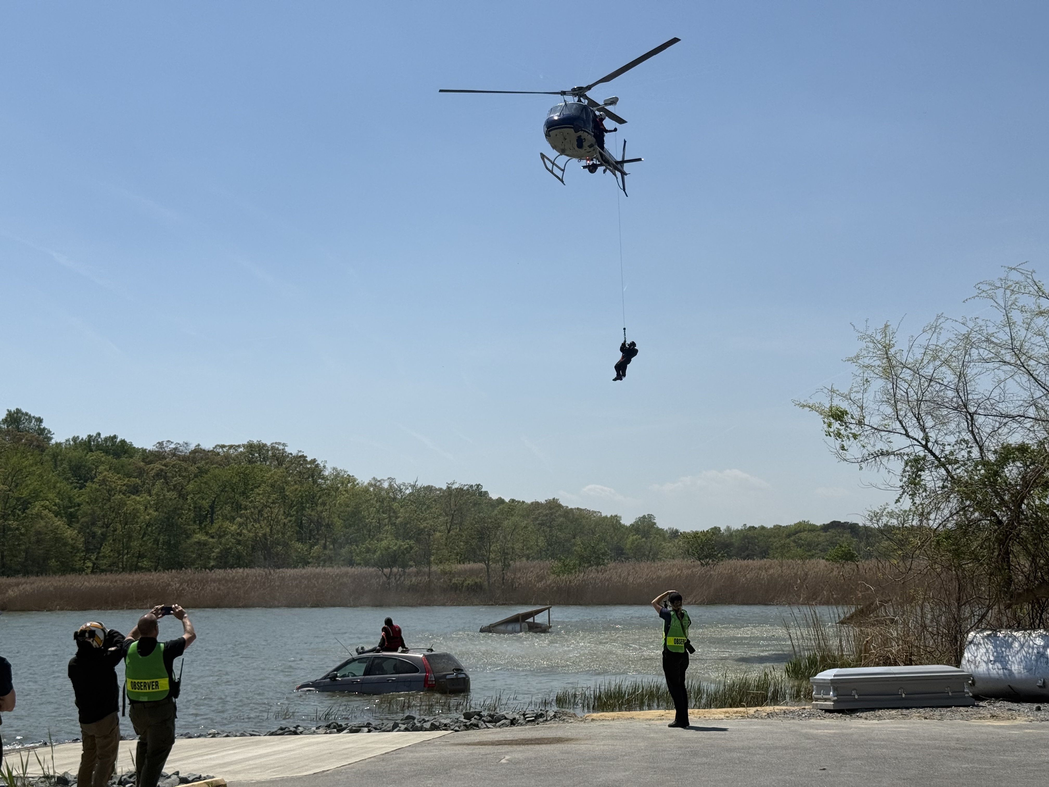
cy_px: 394
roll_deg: +0.2
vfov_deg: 30.3
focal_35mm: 48
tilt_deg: +7.0
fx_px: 1455
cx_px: 524
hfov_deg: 39.7
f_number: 1.78
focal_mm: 6.76
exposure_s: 1/11364
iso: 64
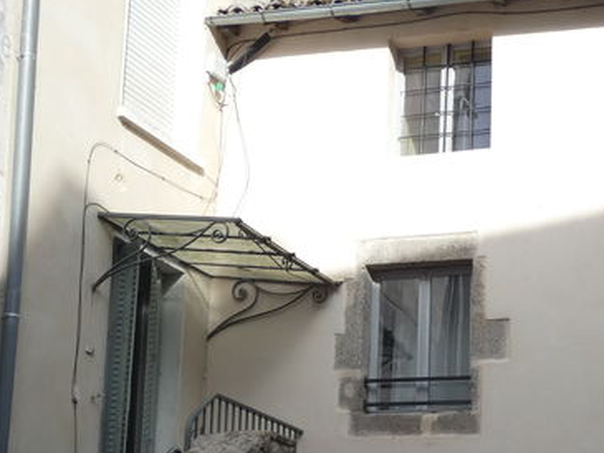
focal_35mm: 85
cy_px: 402
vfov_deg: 17.1
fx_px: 1484
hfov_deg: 23.0
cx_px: 341
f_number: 3.3
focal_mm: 5.5
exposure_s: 1/640
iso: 80
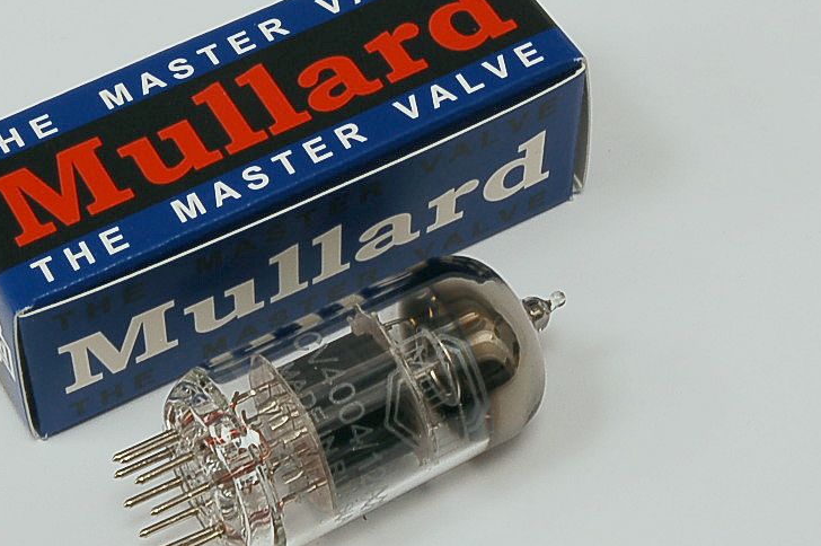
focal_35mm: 124
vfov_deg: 11.0
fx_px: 2825
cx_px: 332
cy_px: 200
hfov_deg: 16.5
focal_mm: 40
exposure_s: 1/3
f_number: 22
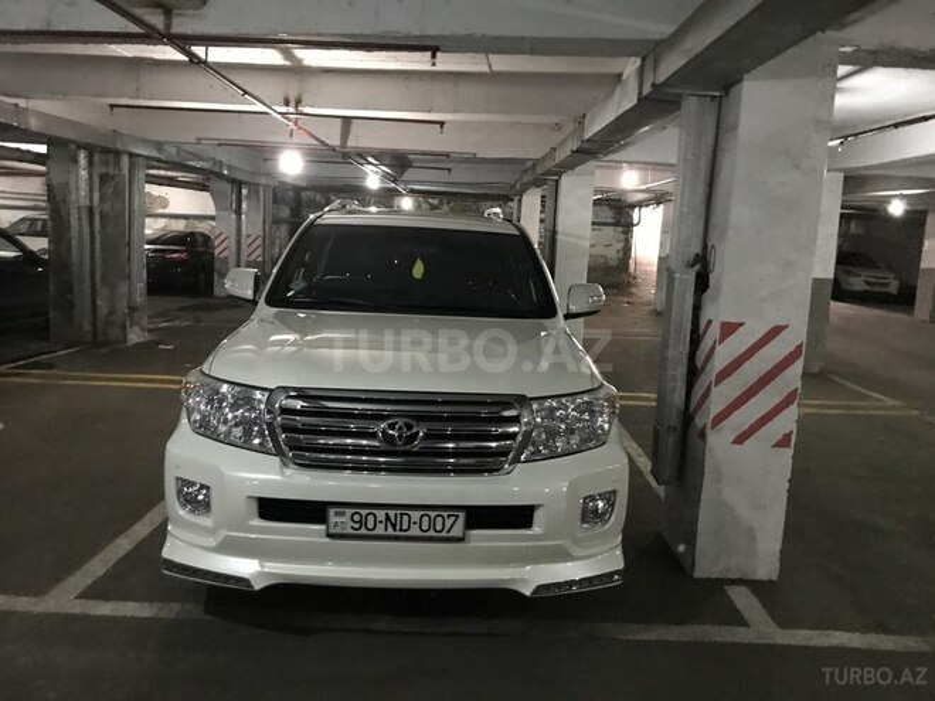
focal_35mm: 28
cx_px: 468
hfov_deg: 63.4
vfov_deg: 49.7
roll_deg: +0.2
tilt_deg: -7.3
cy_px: 350
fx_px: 756
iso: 100
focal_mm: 3.99
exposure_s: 1/4
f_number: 1.8
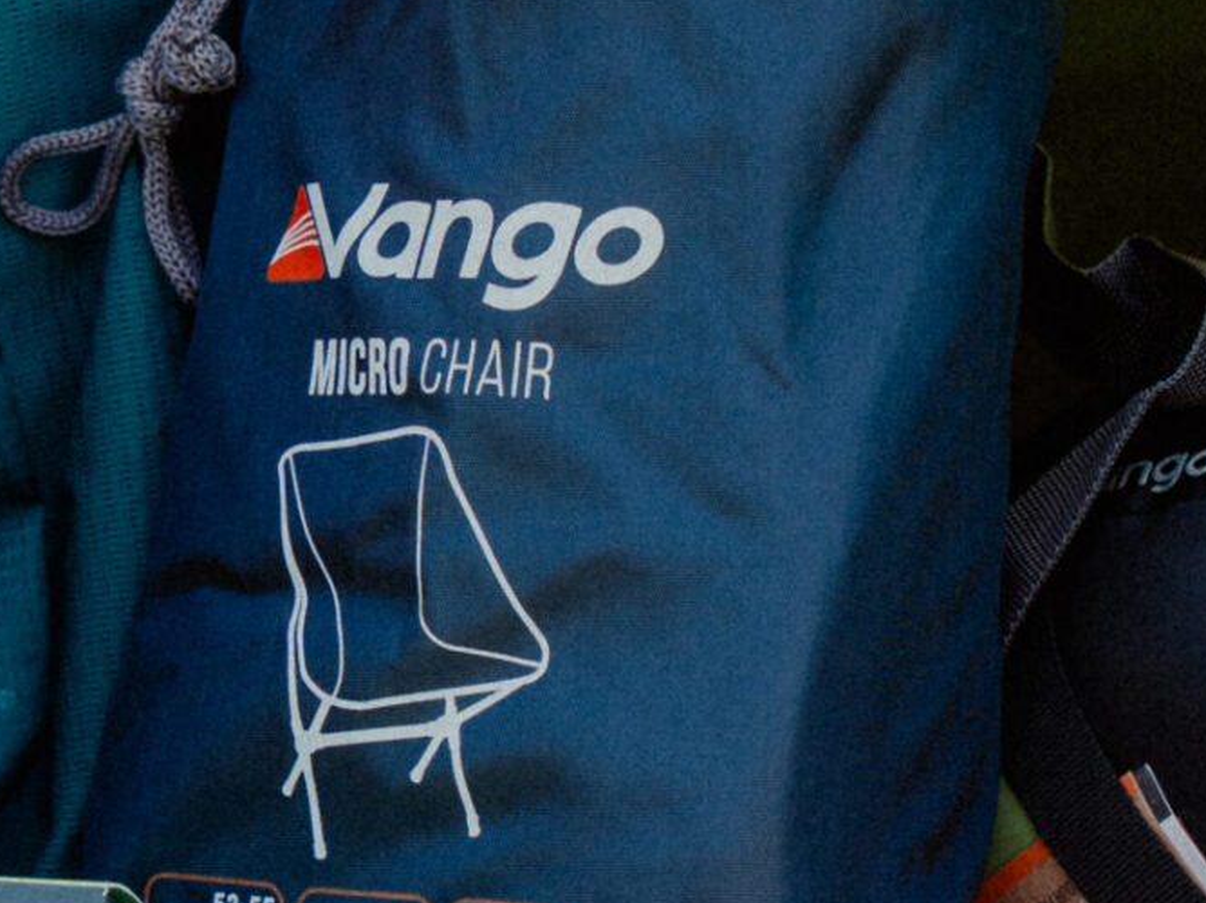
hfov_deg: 27.8
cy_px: 815
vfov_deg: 20.8
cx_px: 305
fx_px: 2402
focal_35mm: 69
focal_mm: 12.29
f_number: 5
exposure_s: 1/400
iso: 100
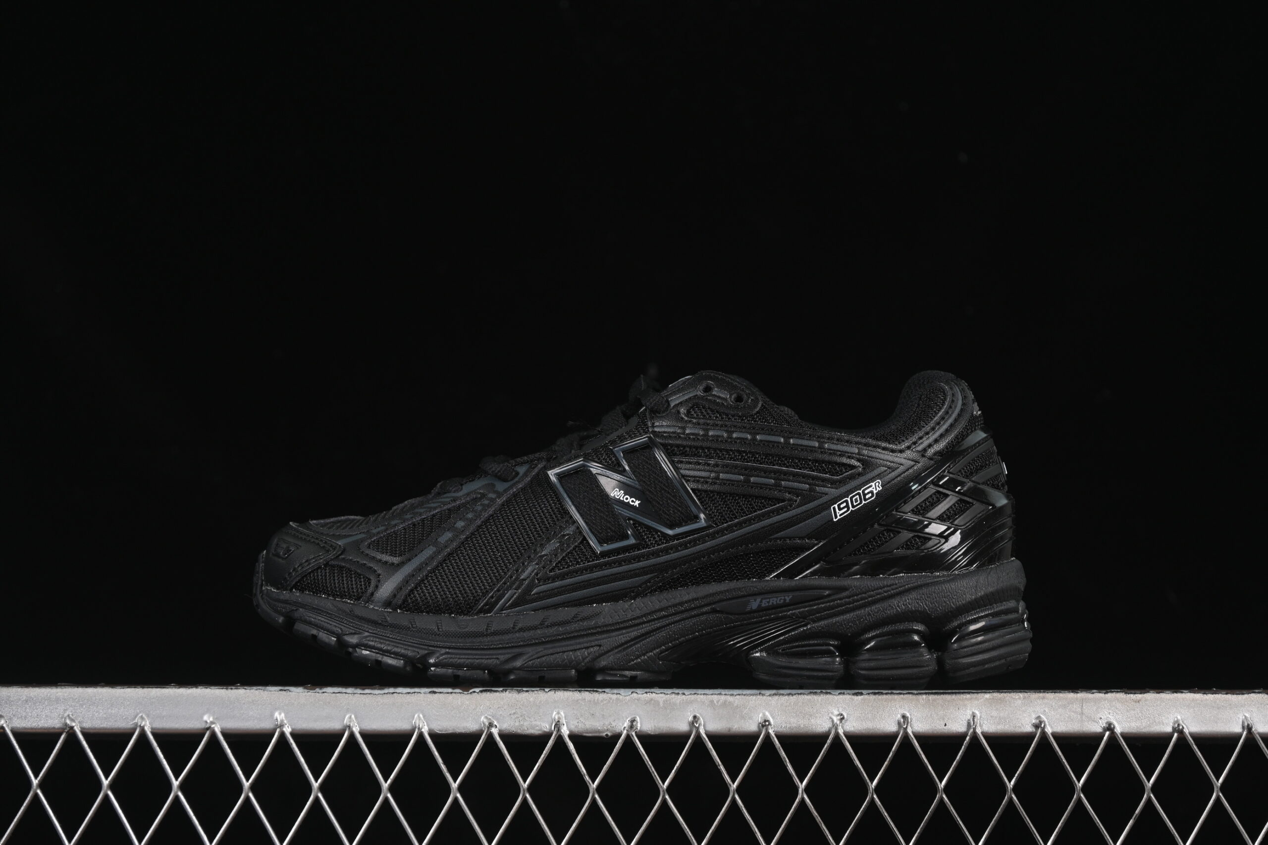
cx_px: 634
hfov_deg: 27.0
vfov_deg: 18.2
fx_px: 2642
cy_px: 422
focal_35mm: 75
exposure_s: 1/60
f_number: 6.3
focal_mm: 50
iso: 160
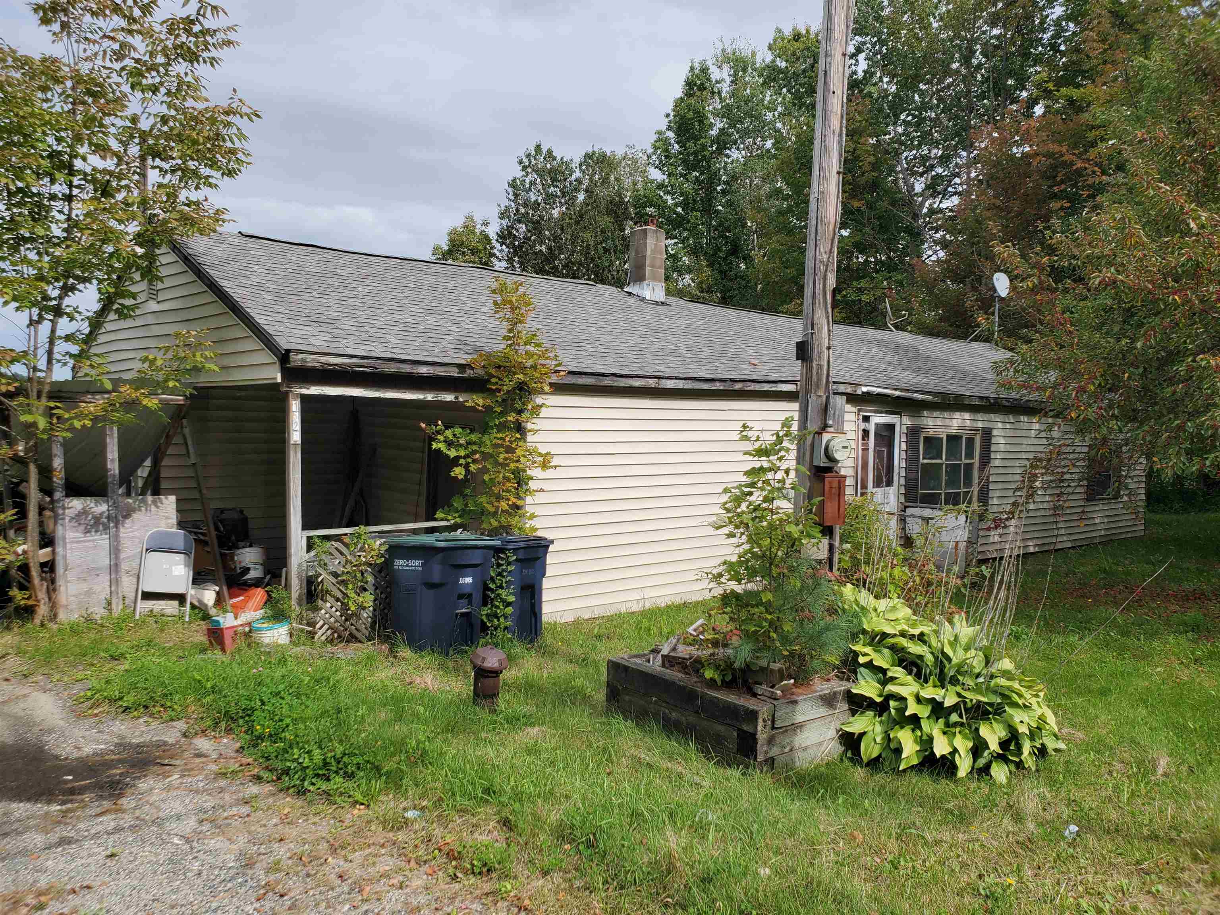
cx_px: 610
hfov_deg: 67.3
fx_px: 916
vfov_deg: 53.1
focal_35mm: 26
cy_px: 458
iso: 50
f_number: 2.4
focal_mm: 4.3
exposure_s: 1/1662
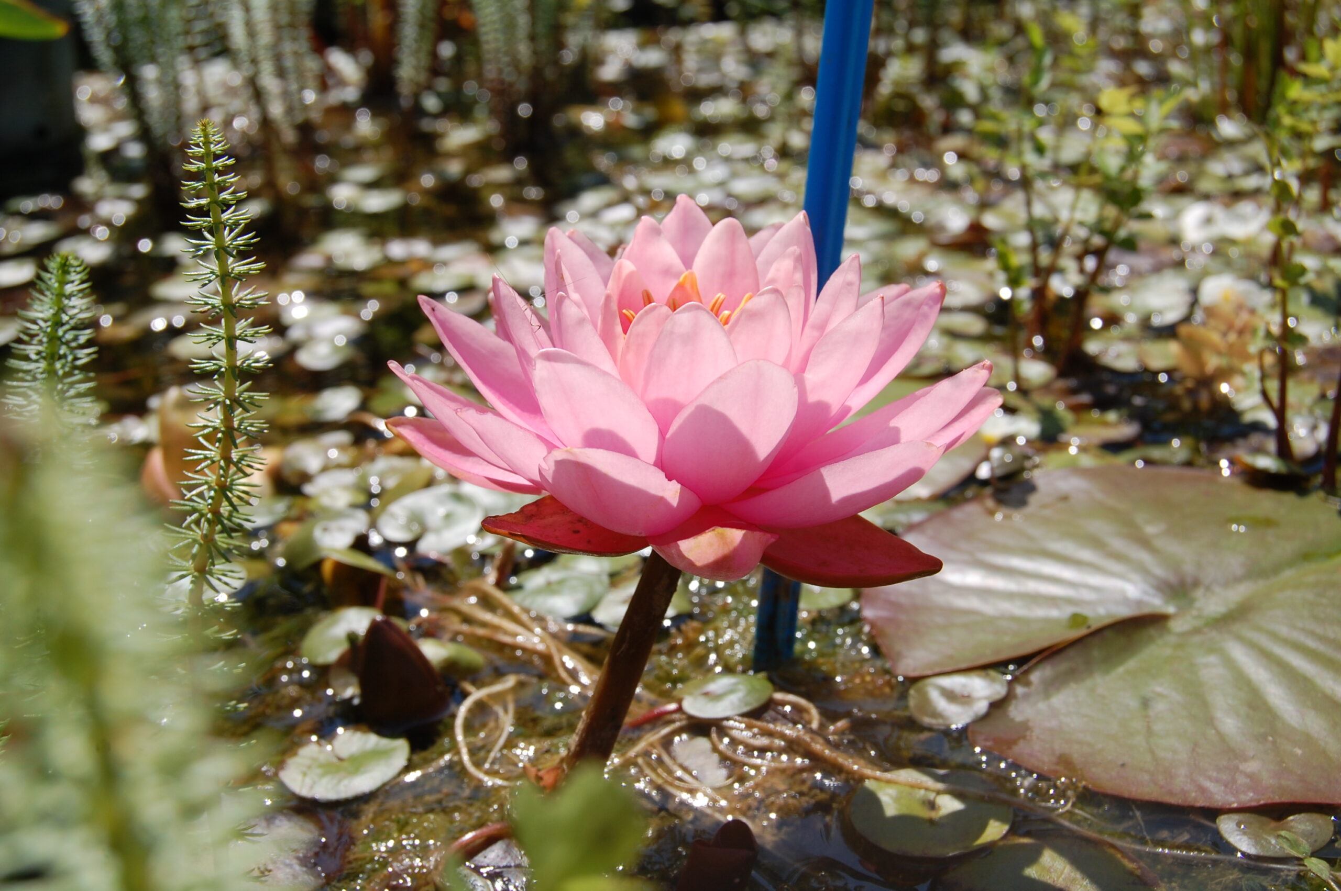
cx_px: 670
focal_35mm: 46
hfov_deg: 42.4
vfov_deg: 28.9
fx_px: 1731
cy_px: 446
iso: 200
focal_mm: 31
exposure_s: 1/400
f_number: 10
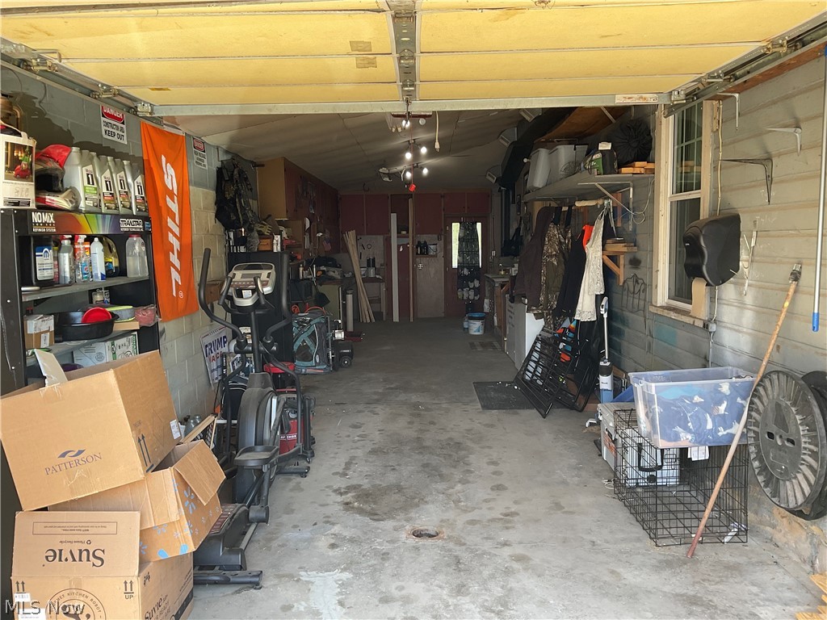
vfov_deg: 48.2
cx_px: 414
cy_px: 310
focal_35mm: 29
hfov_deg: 61.7
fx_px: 693
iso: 32
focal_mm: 3
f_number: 1.8
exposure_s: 1/122
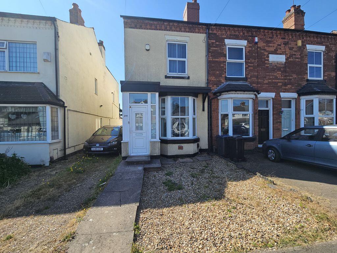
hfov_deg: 106.2
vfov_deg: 89.9
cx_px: 168
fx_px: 127
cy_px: 126
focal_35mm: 13
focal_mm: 2.2
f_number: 2.2
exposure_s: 1/1276
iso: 50
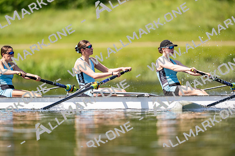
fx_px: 3917
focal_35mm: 600
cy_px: 78
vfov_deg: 2.3
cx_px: 118
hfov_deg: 3.4
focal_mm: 600
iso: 320
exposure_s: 1/2500
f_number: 4
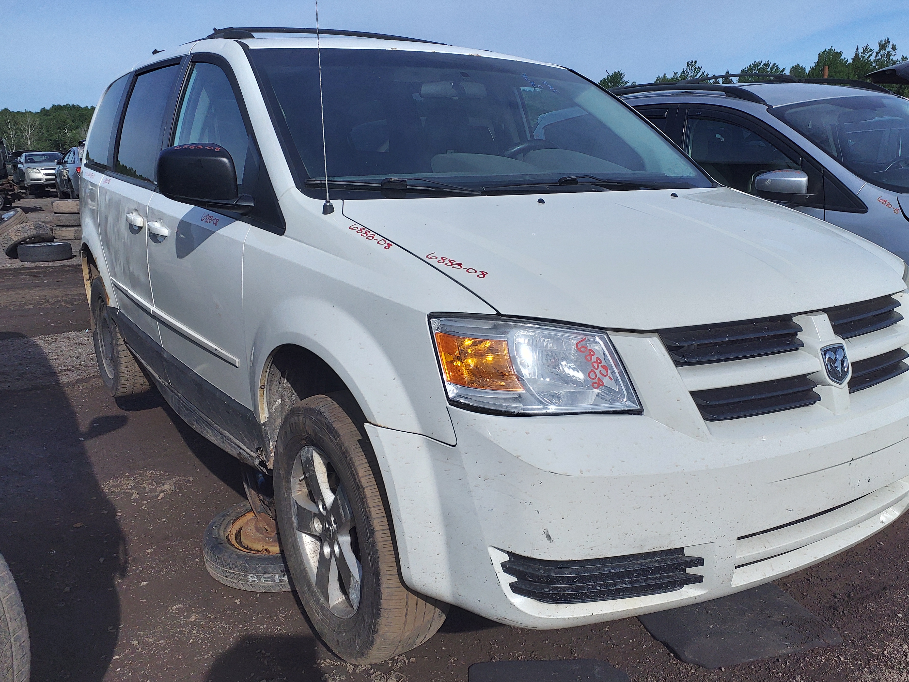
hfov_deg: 59.8
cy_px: 350
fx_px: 788
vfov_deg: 46.8
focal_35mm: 30
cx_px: 499
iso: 40
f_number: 1.9
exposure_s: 1/1662
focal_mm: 3.58
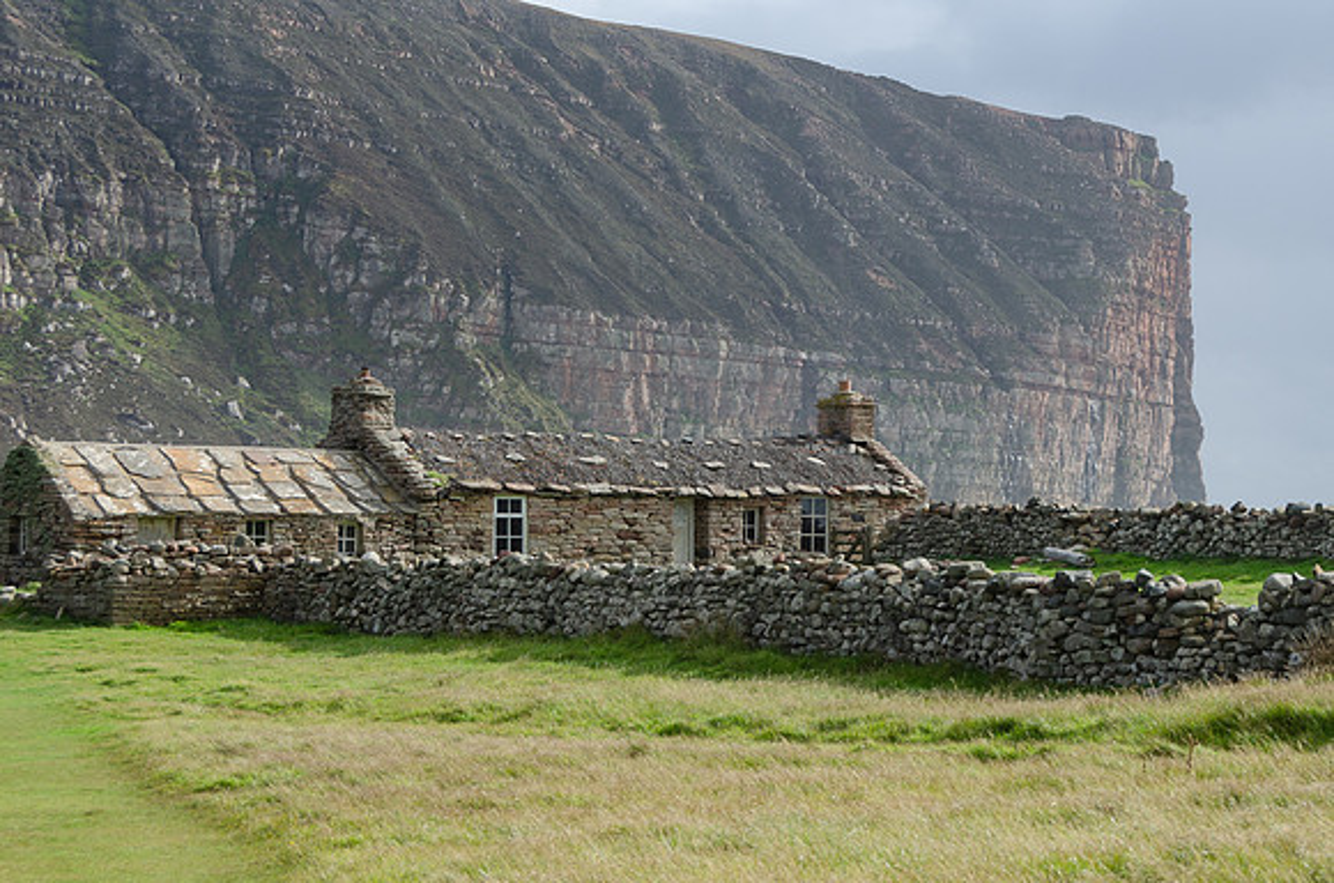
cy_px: 479
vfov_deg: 14.9
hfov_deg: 22.2
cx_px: 1013
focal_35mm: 91
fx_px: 3369
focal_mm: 40
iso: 100
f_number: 7.1
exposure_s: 1/320
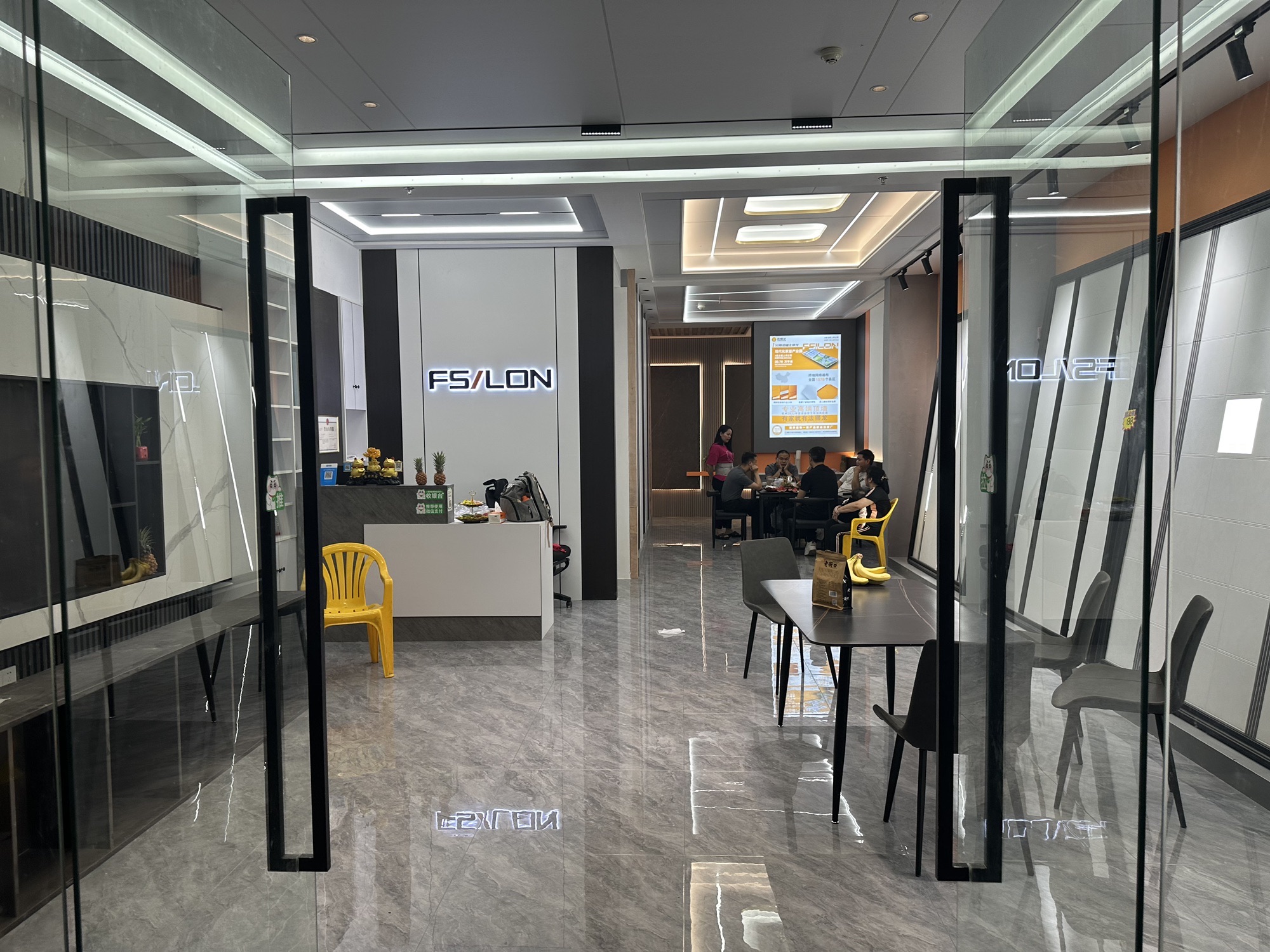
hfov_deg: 71.6
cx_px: 635
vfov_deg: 56.8
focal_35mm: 24
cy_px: 476
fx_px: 881
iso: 80
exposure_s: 1/100
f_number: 1.78
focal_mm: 6.86
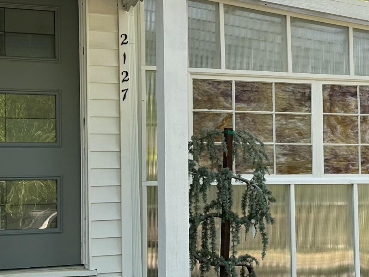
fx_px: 842
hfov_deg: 24.6
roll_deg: +0.1
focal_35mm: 79
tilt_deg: +2.9
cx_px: 250
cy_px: 132
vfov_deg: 18.7
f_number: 1.78
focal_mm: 6.86
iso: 80
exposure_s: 1/541
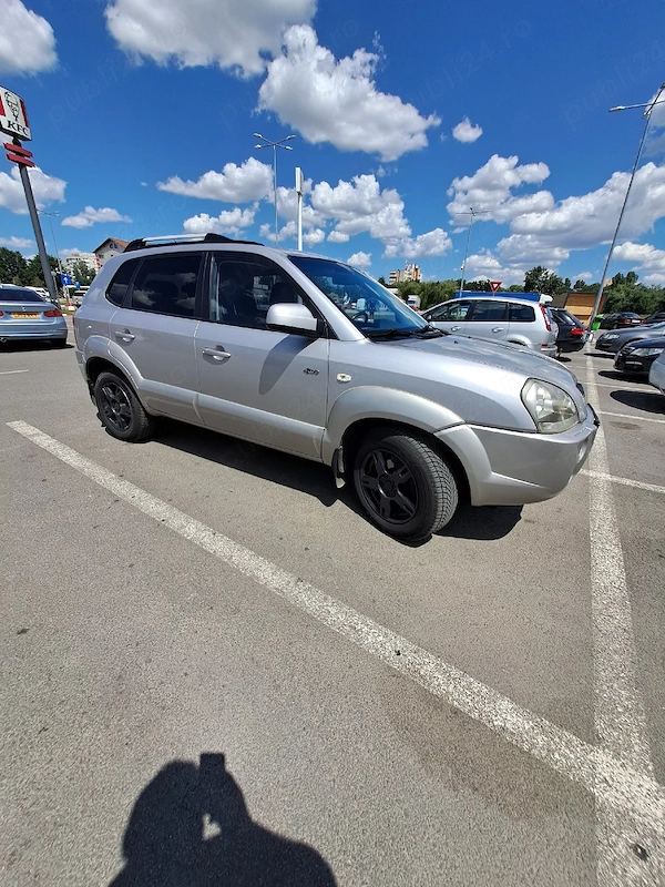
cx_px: 332
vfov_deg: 106.2
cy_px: 444
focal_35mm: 13
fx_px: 333
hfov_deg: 89.9
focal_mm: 1.42
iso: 40
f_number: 2.2
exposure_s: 1/2500
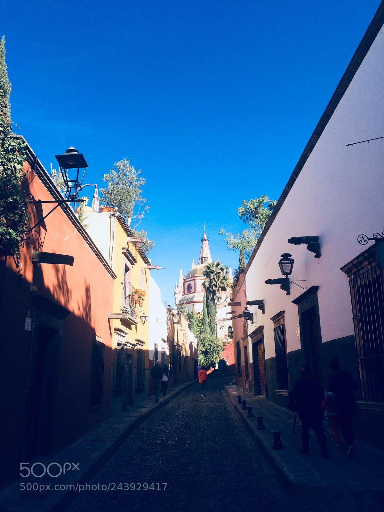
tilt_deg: +16.1
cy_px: 256
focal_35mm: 29
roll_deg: -2.3
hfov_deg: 48.2
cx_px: 192
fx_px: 429
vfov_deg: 61.7
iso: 32
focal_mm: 4.15
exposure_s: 1/1208
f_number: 2.2
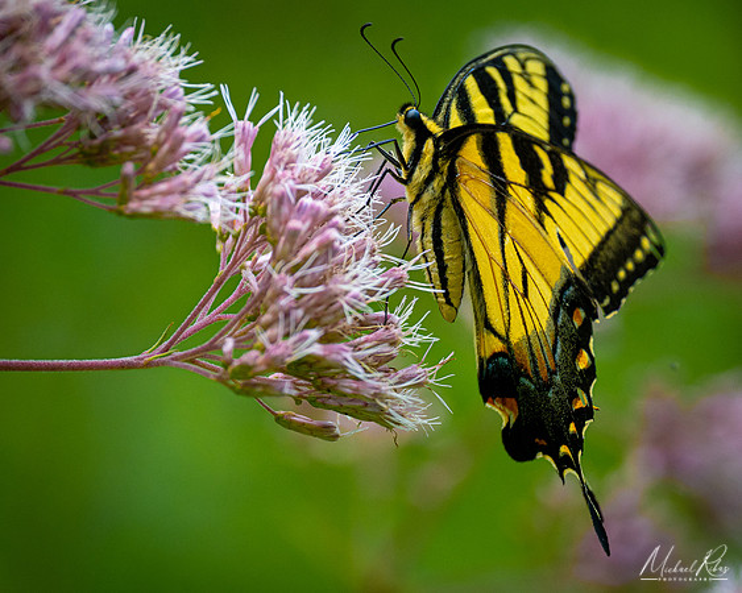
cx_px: 508
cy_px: 337
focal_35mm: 482
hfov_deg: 4.0
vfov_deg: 3.2
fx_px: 10572
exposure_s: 1/500
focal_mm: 250
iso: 800
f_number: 8
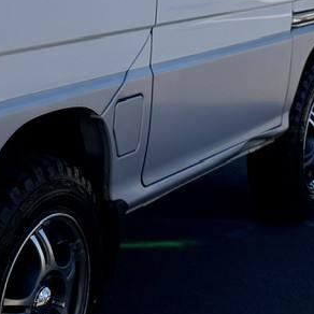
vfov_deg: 18.2
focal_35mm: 93
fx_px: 954
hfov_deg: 17.5
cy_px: 3
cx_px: -97
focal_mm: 6.76
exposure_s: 1/6173
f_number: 1.78
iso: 100
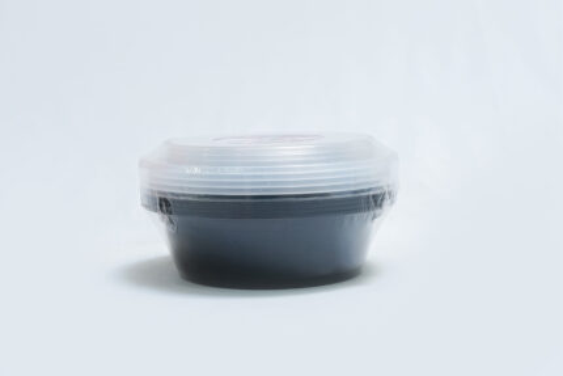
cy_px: 188
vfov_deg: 20.3
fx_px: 1048
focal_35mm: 67
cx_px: 282
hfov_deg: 30.1
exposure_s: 1/125
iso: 3200
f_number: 11
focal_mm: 45
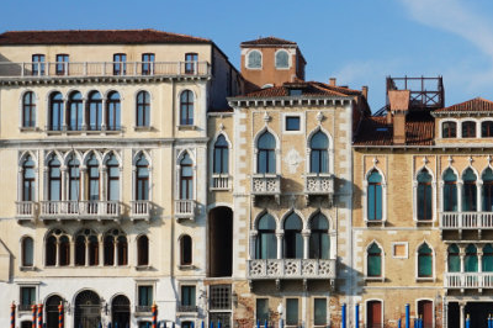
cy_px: 242
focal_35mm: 87
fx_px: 1190
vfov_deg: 15.6
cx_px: 442
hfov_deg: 22.8
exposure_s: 1/125
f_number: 14
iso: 100
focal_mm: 29
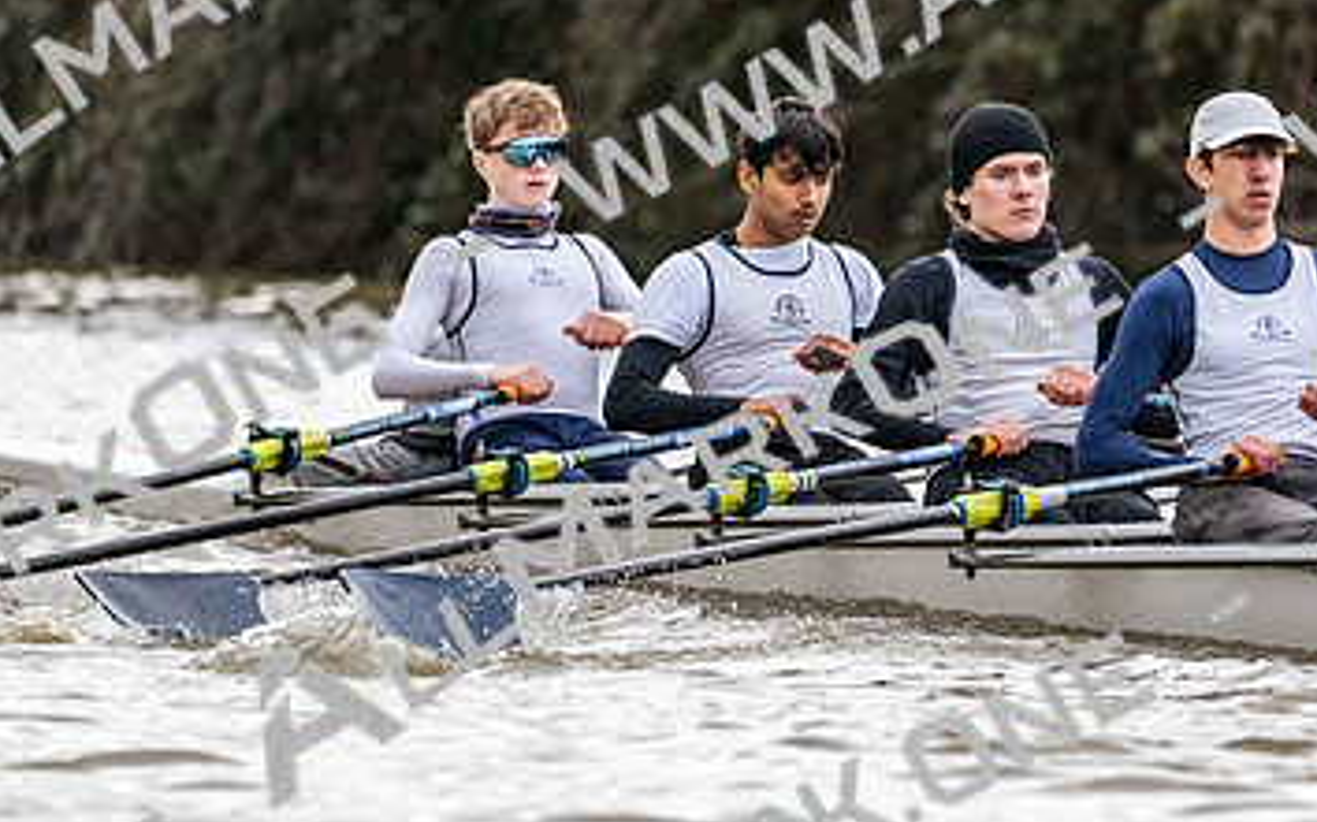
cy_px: 232
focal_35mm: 668
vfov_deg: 2.0
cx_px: 1012
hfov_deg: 3.1
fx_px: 23969
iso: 3200
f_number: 4.5
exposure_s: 1/1600
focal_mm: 400
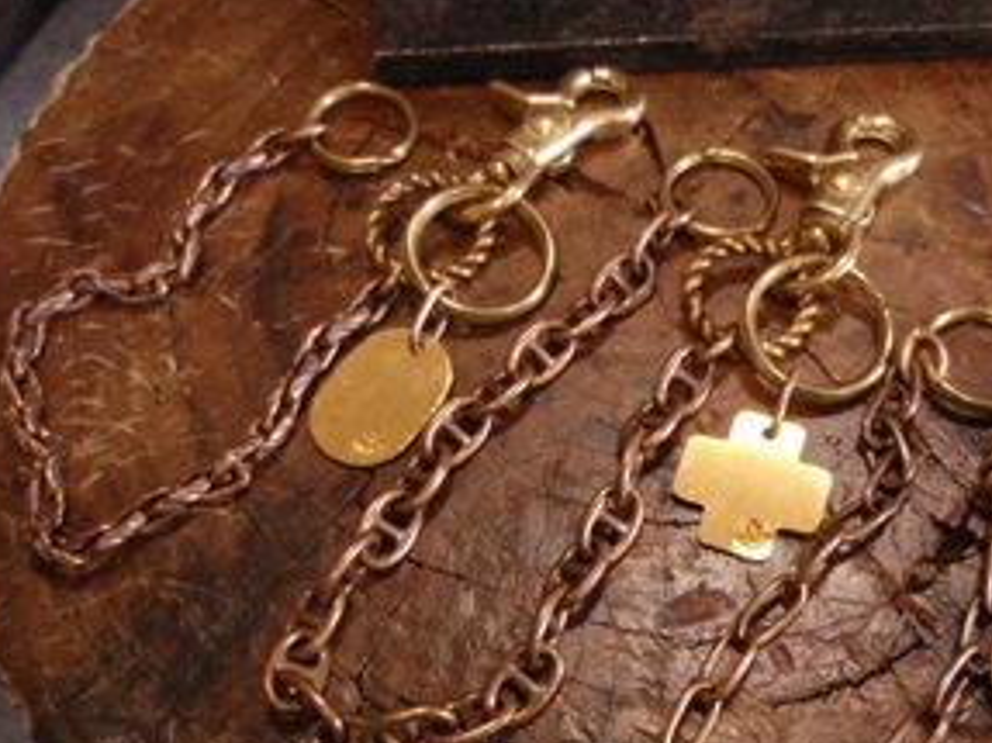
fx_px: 1117
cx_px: 646
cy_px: 508
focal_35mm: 39
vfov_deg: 36.3
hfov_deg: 47.2
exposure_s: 1/15
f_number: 3.2
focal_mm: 5
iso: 200
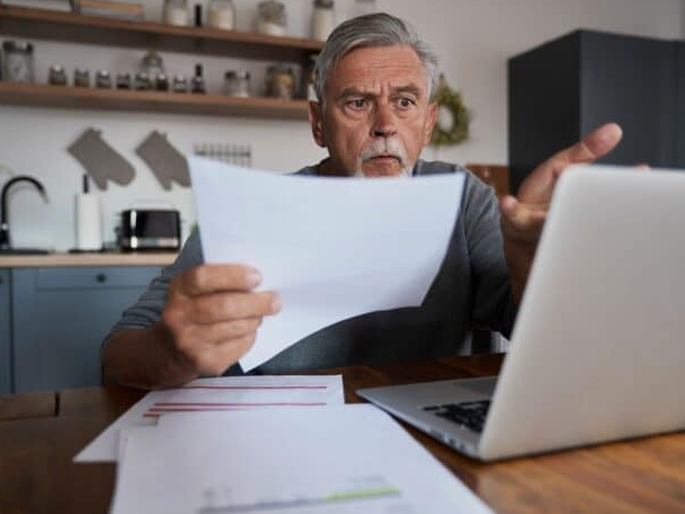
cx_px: 340
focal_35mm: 33
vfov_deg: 42.9
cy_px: 258
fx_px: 653
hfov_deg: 55.4
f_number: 2.8
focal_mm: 30
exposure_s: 1/160
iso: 640
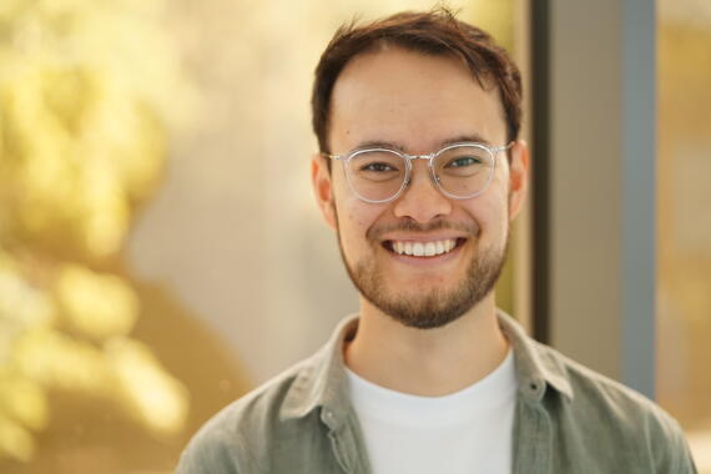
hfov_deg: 23.9
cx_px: 356
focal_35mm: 85
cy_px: 237
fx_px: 1679
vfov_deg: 16.1
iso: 400
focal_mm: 85
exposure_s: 1/640
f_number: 2.5
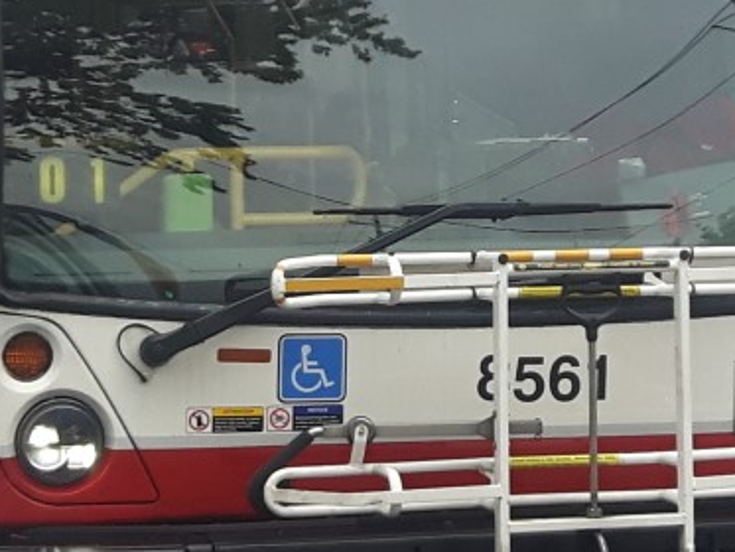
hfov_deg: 23.0
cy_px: 148
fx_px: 1805
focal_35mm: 85
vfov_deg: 17.3
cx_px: 396
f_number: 1.9
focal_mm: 3.7
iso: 40
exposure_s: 1/261
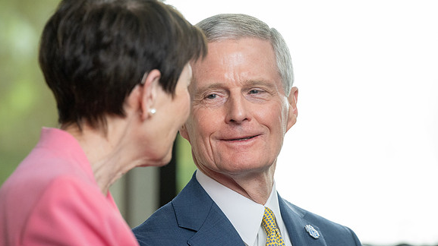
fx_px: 2600
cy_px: 150
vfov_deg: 5.4
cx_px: 219
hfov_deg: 9.6
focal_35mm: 224
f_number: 4.5
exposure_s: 1/250
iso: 2000
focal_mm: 200
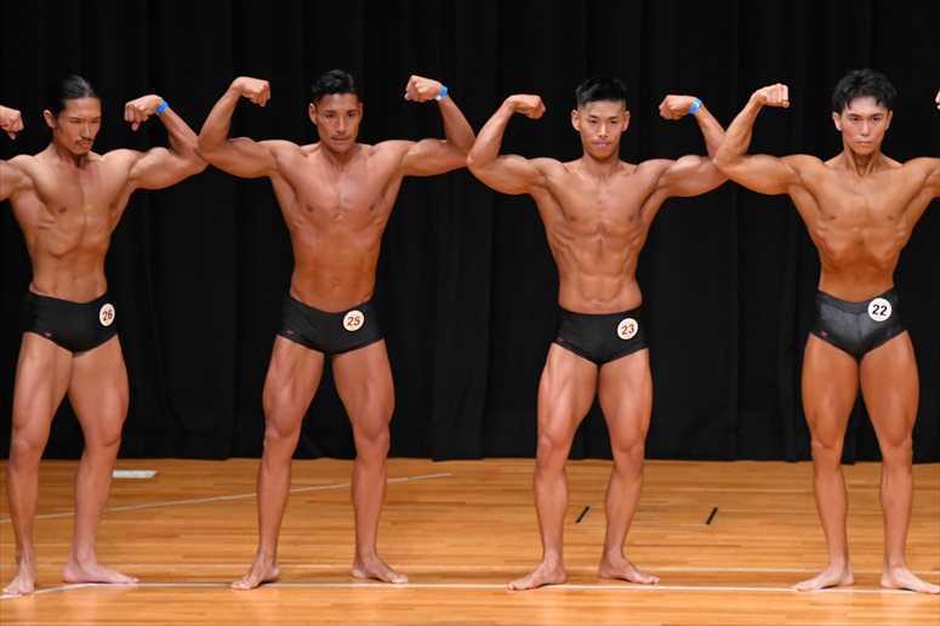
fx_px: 6655
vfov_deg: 5.4
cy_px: 313
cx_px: 470
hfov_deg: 8.1
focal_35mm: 255
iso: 4000
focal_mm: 170
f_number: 5.6
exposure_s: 1/400
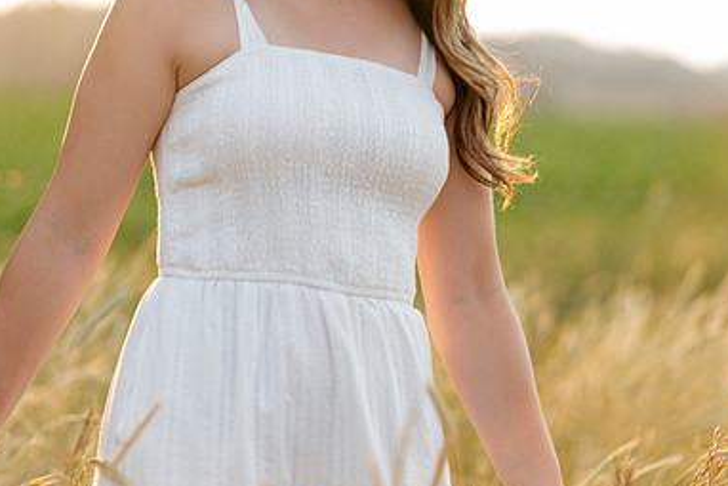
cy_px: 197
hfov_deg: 15.9
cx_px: 391
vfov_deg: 10.6
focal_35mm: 129
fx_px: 2610
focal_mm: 85
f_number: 2
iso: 125
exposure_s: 1/400
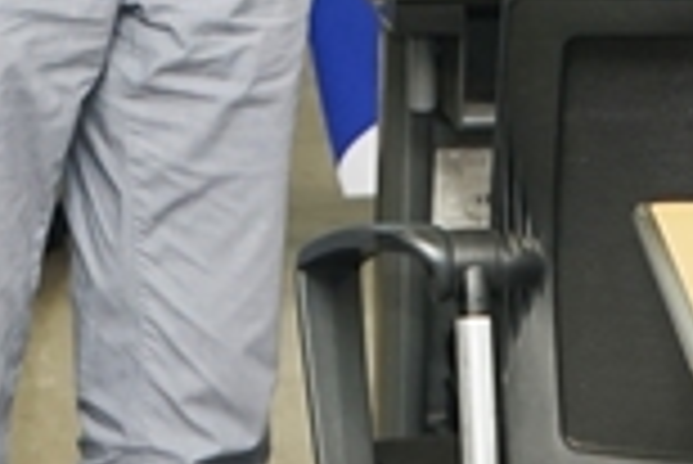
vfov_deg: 4.2
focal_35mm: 312
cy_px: -1007
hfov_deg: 6.6
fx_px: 6012
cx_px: 130
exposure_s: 1/125
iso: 400
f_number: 6.3
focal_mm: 48
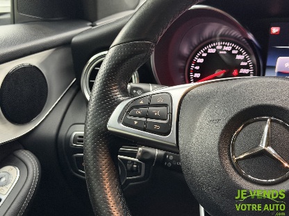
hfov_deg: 39.7
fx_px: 401
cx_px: 144
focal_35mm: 48
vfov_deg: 30.3
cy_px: 108
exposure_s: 1/32
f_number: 1.78
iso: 500
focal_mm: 6.76
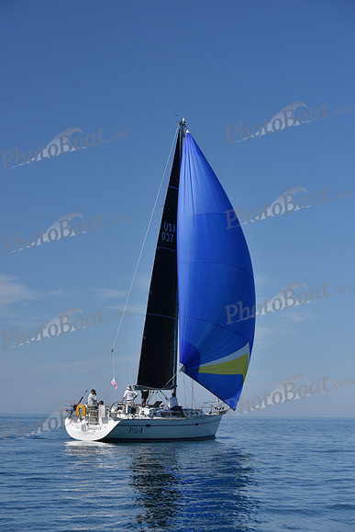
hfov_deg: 17.5
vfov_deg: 26.0
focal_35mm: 78
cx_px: 178
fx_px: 1153
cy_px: 266
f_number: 7.1
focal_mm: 78
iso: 250
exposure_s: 1/800
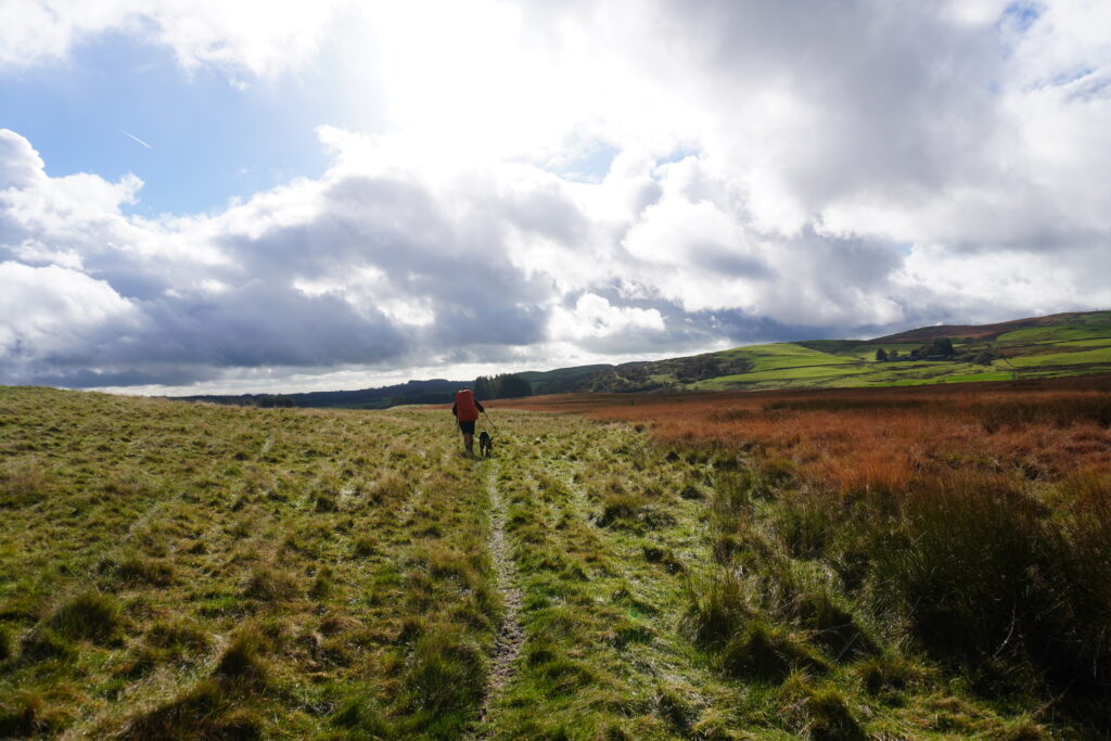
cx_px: 556
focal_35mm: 24
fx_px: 741
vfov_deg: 53.1
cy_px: 370
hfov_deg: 73.7
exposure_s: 1/1250
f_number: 5
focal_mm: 16
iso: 100
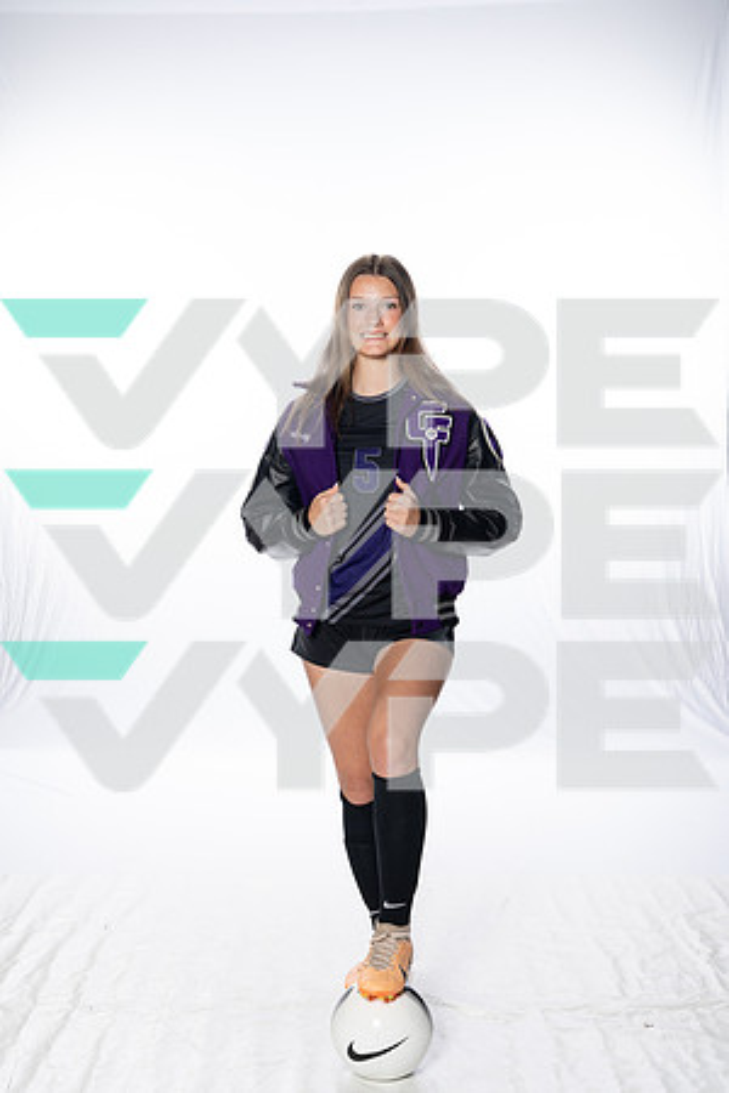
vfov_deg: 40.3
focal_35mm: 49
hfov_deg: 27.5
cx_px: 364
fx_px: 1488
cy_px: 546
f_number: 8
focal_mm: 49
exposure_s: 1/250
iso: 800
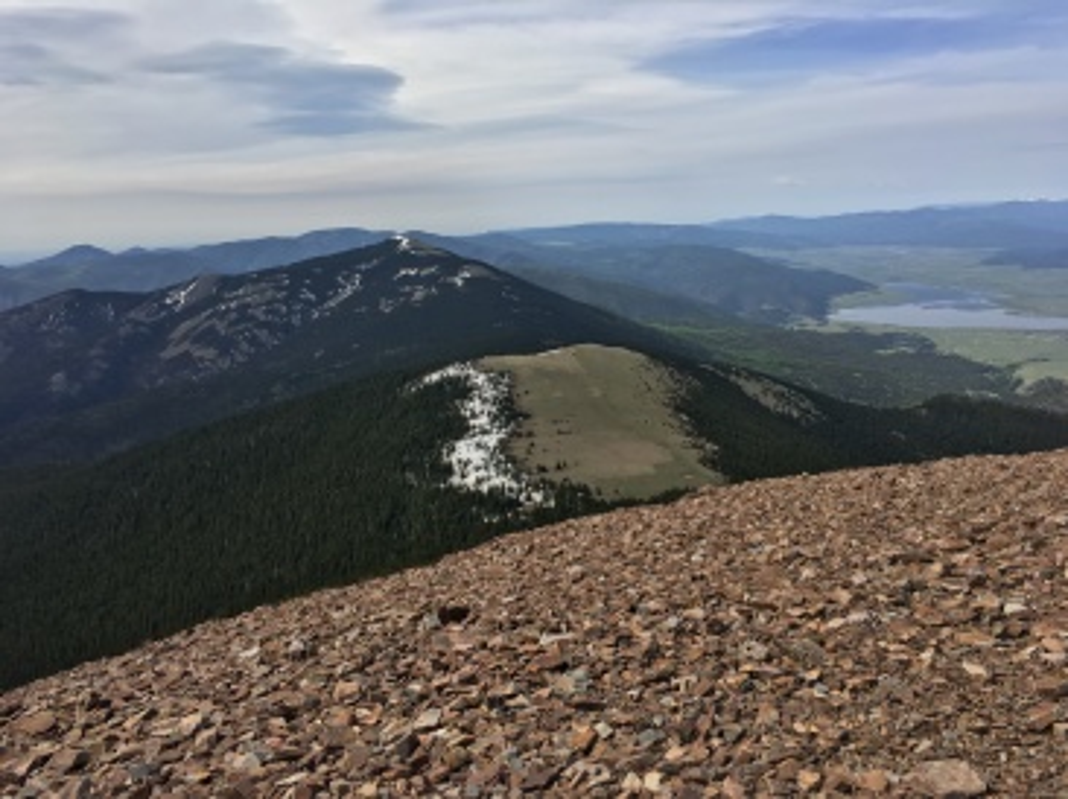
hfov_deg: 61.7
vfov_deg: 48.2
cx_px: 534
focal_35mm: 29
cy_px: 400
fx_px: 894
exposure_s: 1/1709
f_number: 2.2
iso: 25
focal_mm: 4.15
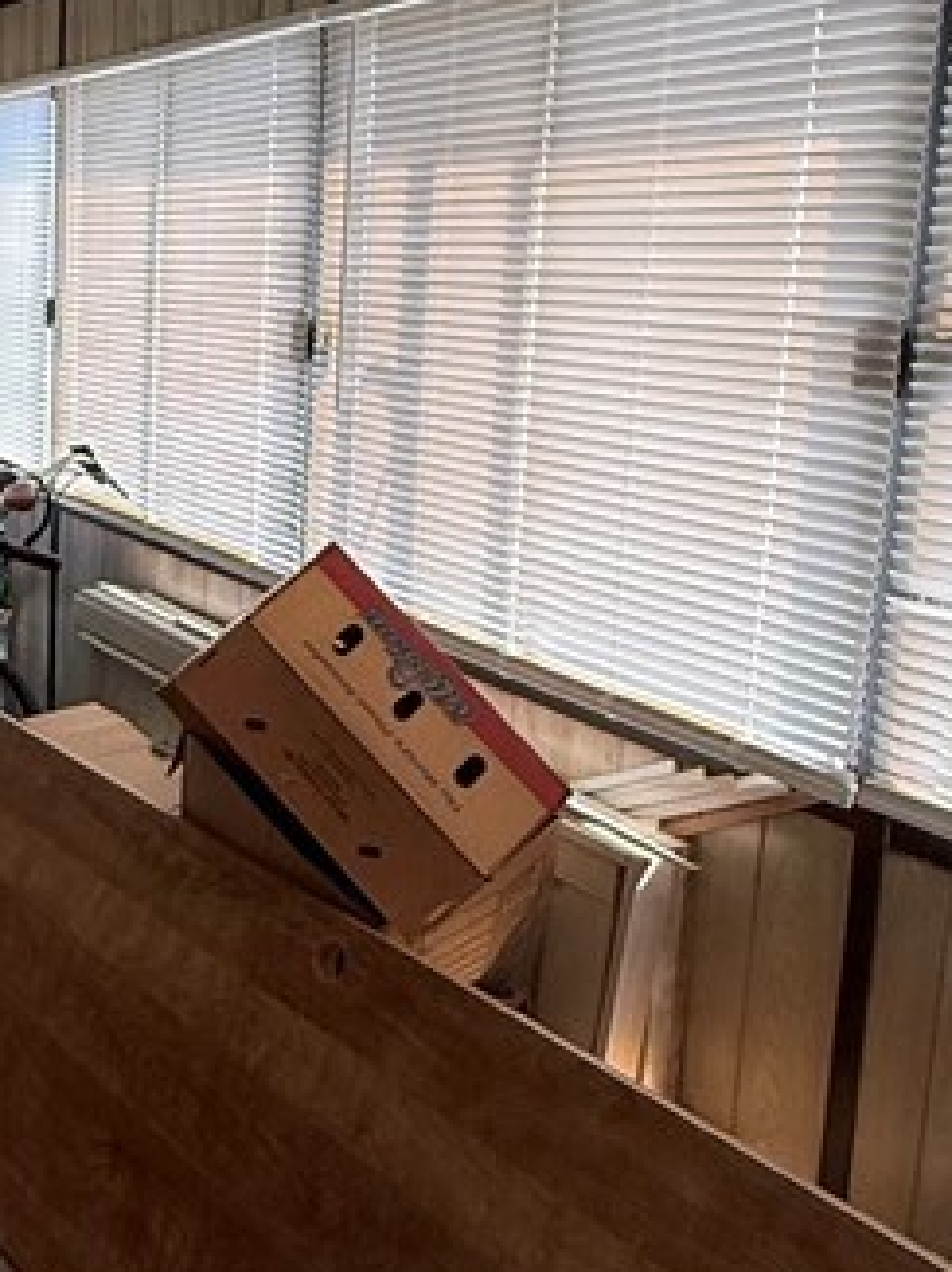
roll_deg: +1.1
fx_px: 1616
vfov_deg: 42.8
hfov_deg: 28.2
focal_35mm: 44
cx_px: -222
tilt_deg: -9.0
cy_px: 515
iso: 200
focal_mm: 2.22
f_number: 2.2
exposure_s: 1/99
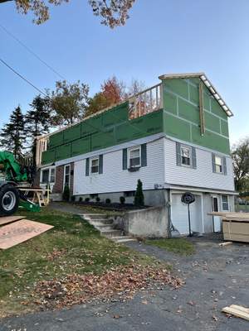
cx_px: 124
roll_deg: -0.7
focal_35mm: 26
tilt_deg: +11.1
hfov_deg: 53.1
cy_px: 166
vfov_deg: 67.3
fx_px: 249
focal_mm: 5.1
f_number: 1.6
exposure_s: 1/121
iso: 64
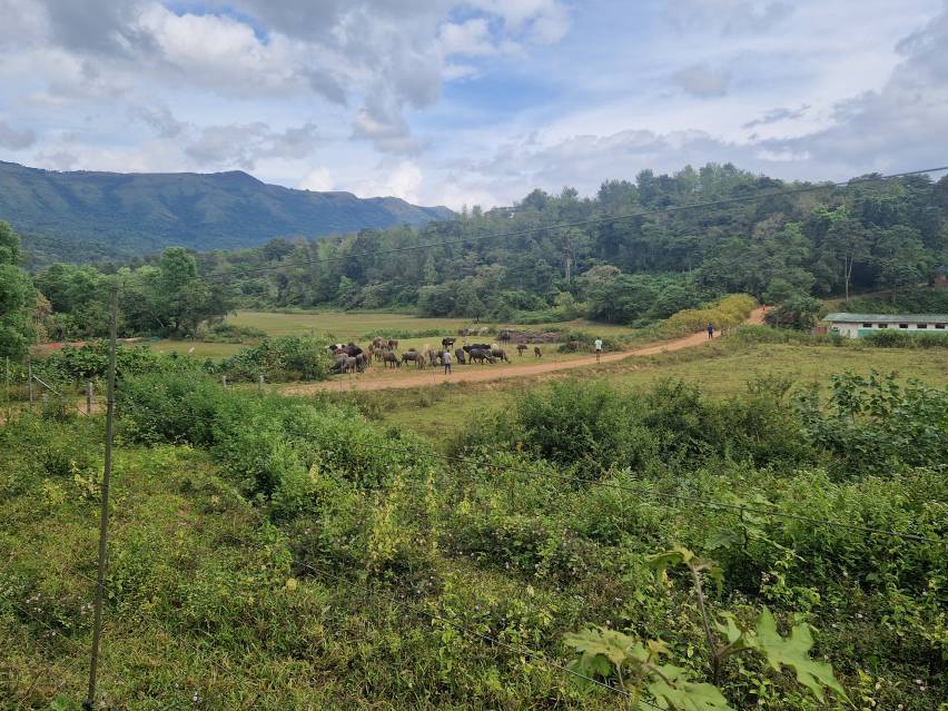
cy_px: 327
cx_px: 458
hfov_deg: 65.3
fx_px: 739
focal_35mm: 27
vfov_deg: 51.3
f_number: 1.8
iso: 50
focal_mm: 5.4
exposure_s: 1/1592
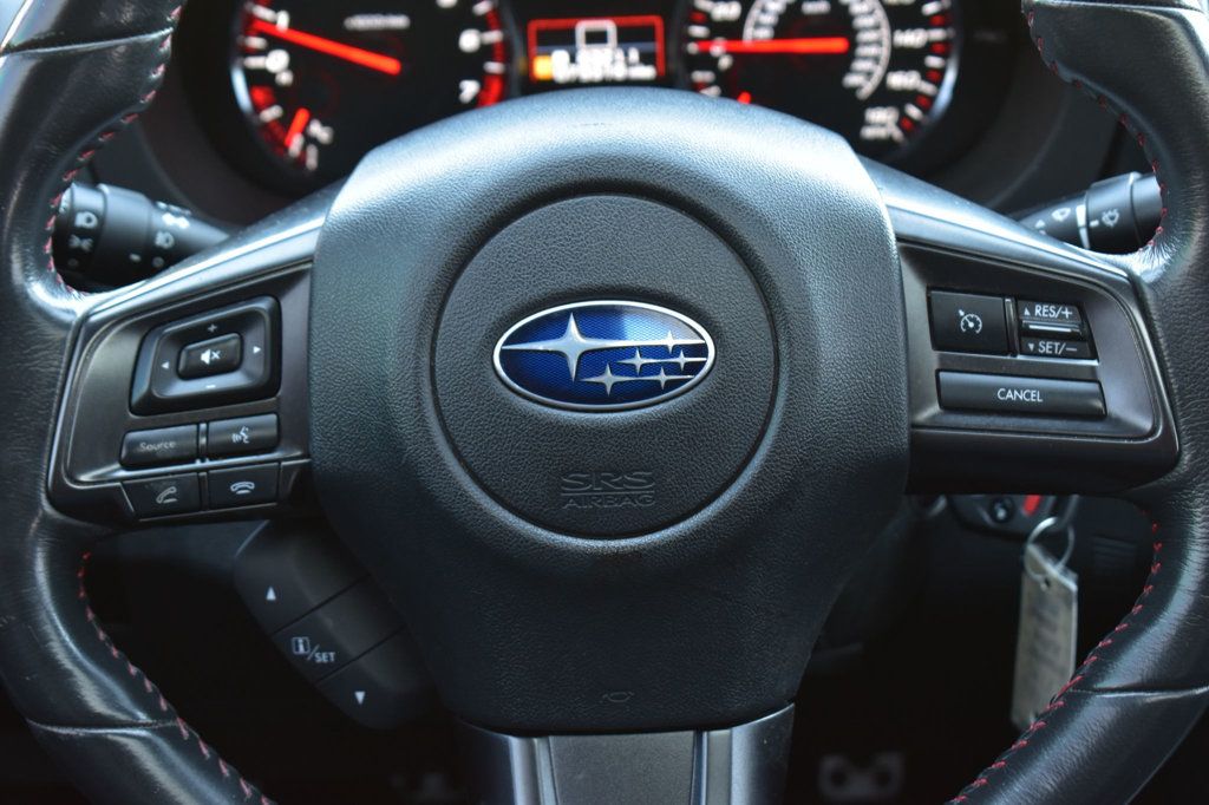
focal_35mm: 82
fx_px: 2770
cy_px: 402
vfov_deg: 16.5
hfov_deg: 24.6
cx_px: 604
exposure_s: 1/15
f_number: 6.3
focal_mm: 55
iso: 560
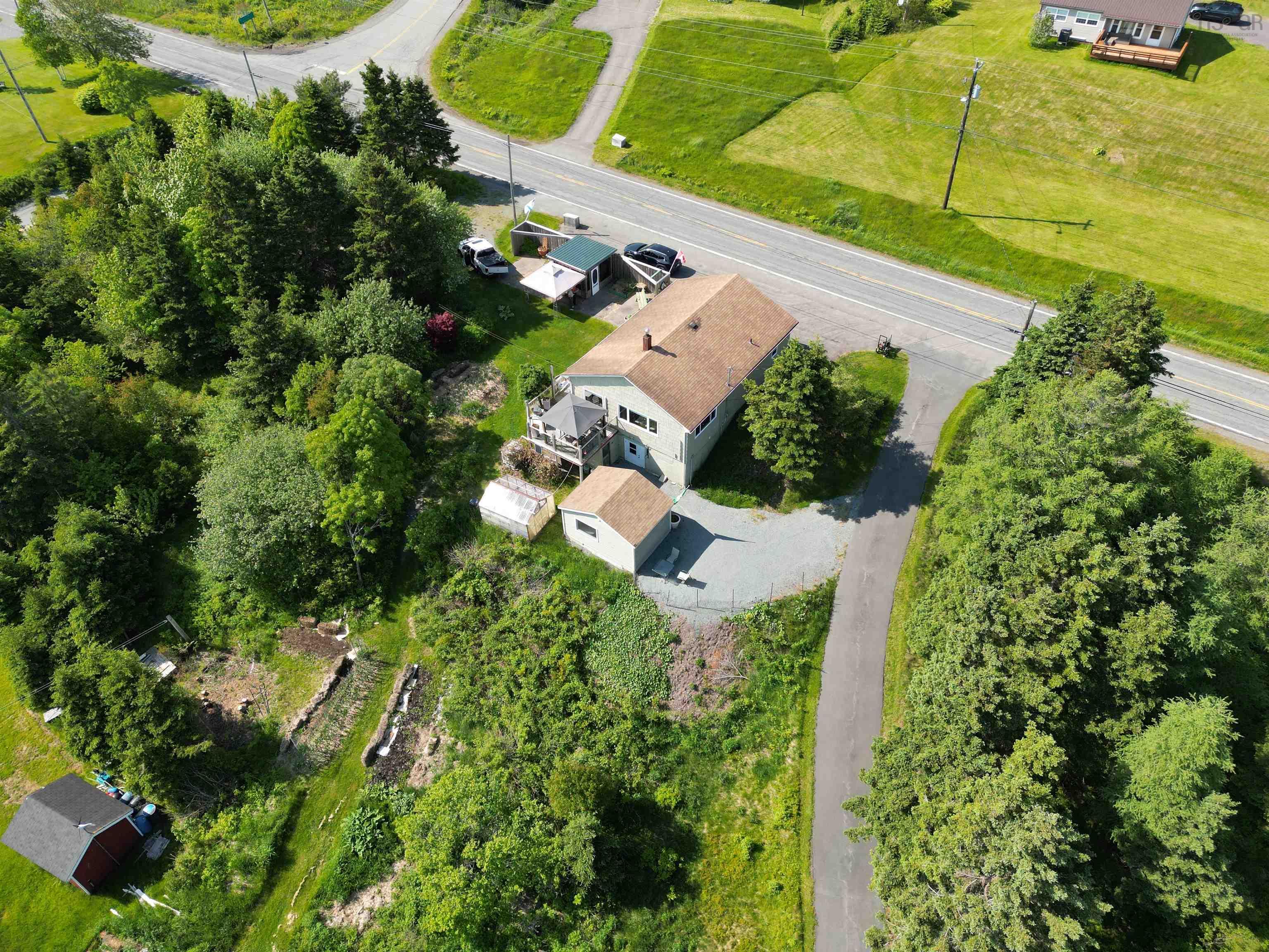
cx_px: 634
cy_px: 476
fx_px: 880
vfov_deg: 56.8
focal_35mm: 24
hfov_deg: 71.6
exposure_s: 1/1250
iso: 100
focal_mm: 6.72
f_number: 1.7
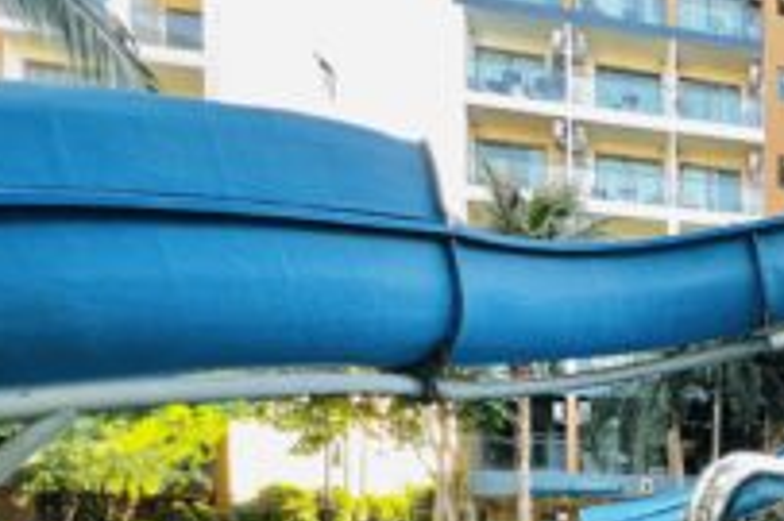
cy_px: 579
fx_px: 740
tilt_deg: -1.8
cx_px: 834
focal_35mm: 34
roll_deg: +0.3
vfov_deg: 33.6
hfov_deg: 44.5
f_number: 1.8
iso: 160
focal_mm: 1.57
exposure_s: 1/99
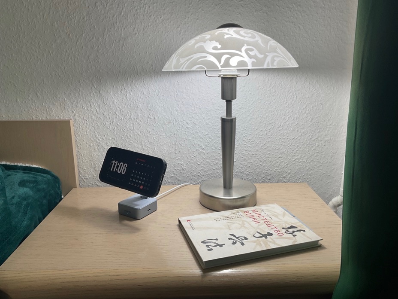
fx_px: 333
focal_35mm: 29
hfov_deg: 61.7
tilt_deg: -14.6
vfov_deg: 48.2
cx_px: 199
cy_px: 150
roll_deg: -0.2
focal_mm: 3
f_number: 1.8
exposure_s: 1/120
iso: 25
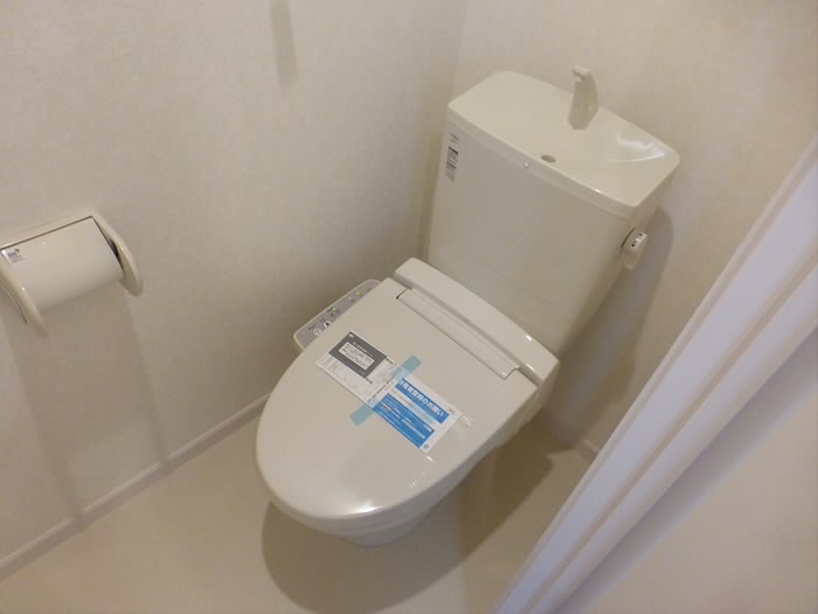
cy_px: 307
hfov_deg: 71.6
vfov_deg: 56.8
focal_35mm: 24
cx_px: 409
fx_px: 567
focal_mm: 4.3
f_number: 3.3
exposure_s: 1/40
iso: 400
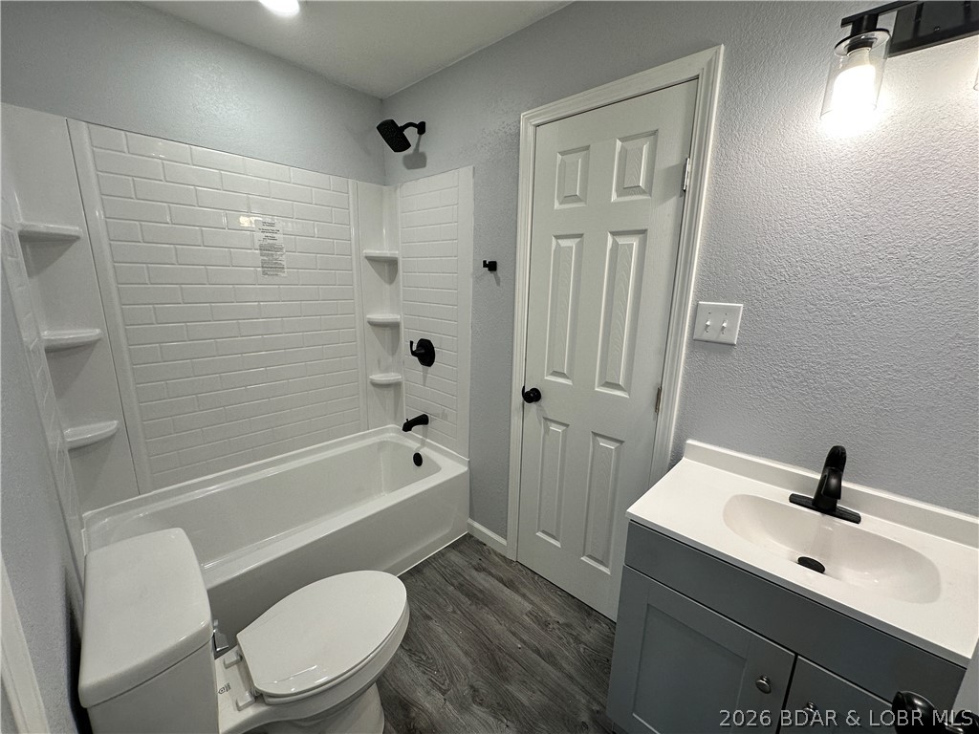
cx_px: 490
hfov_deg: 102.1
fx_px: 396
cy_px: 367
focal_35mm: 14
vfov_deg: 85.7
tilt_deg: -12.4
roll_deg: -1.2
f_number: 2.2
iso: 125
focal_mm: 2.22
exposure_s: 1/120
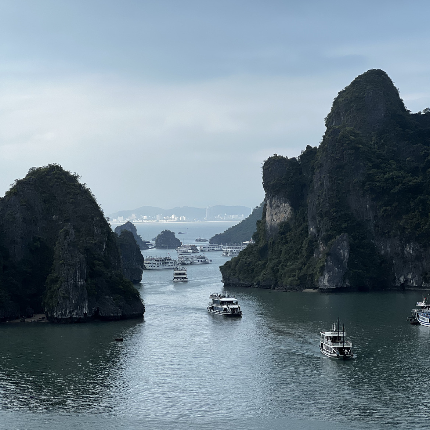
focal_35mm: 93
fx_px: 1307
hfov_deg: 18.7
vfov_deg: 18.7
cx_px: 183
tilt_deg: +0.1
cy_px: 216
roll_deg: +1.4
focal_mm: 9
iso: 32
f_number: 2.8
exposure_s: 1/339
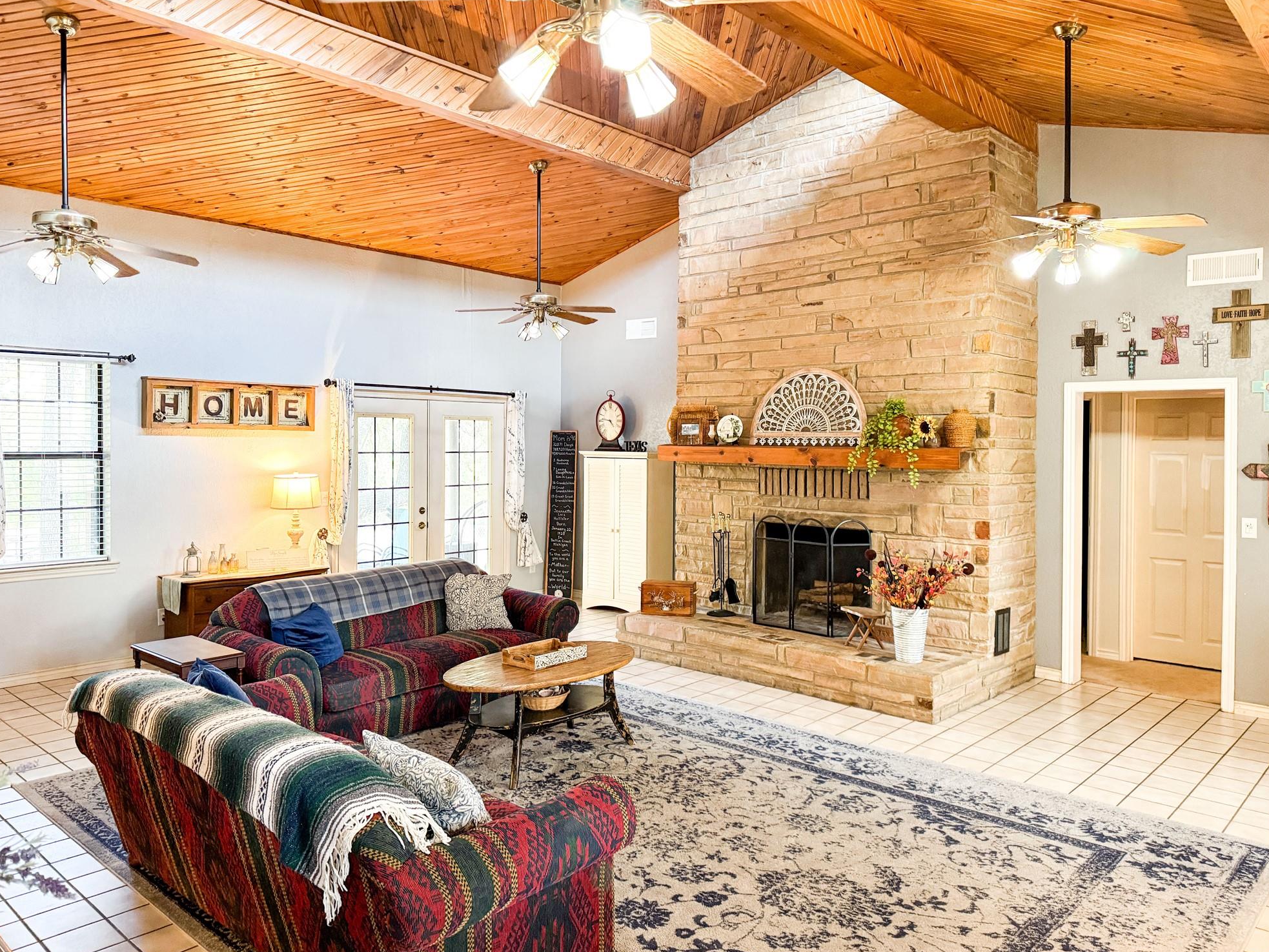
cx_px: 614
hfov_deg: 69.4
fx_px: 917
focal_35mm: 25
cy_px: 461
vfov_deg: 54.9
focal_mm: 6.76
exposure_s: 1/60
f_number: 1.78
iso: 500
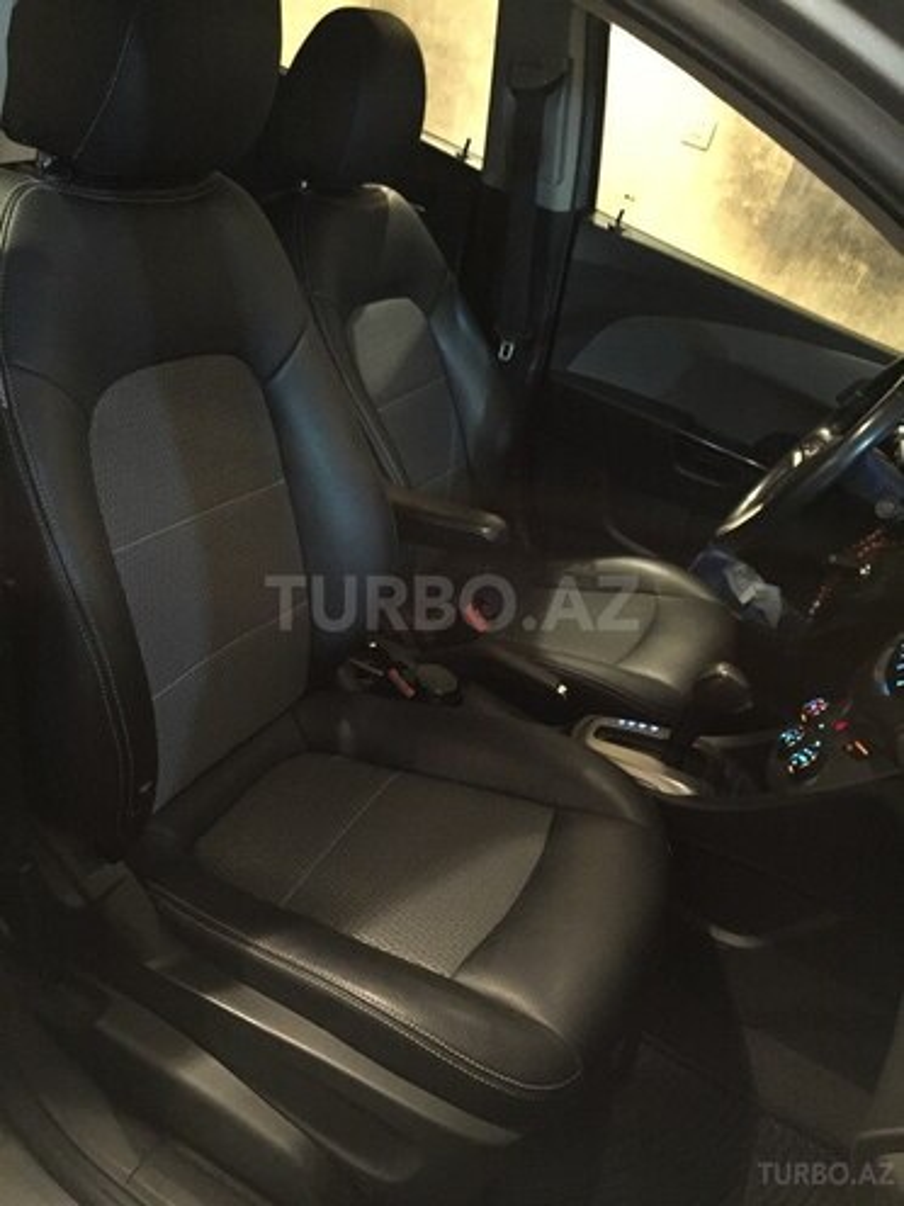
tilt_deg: -31.4
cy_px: 603
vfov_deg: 61.7
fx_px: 1010
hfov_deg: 48.2
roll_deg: -18.2
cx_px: 452
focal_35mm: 29
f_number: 2.2
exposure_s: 1/17
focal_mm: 4.15
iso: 1000
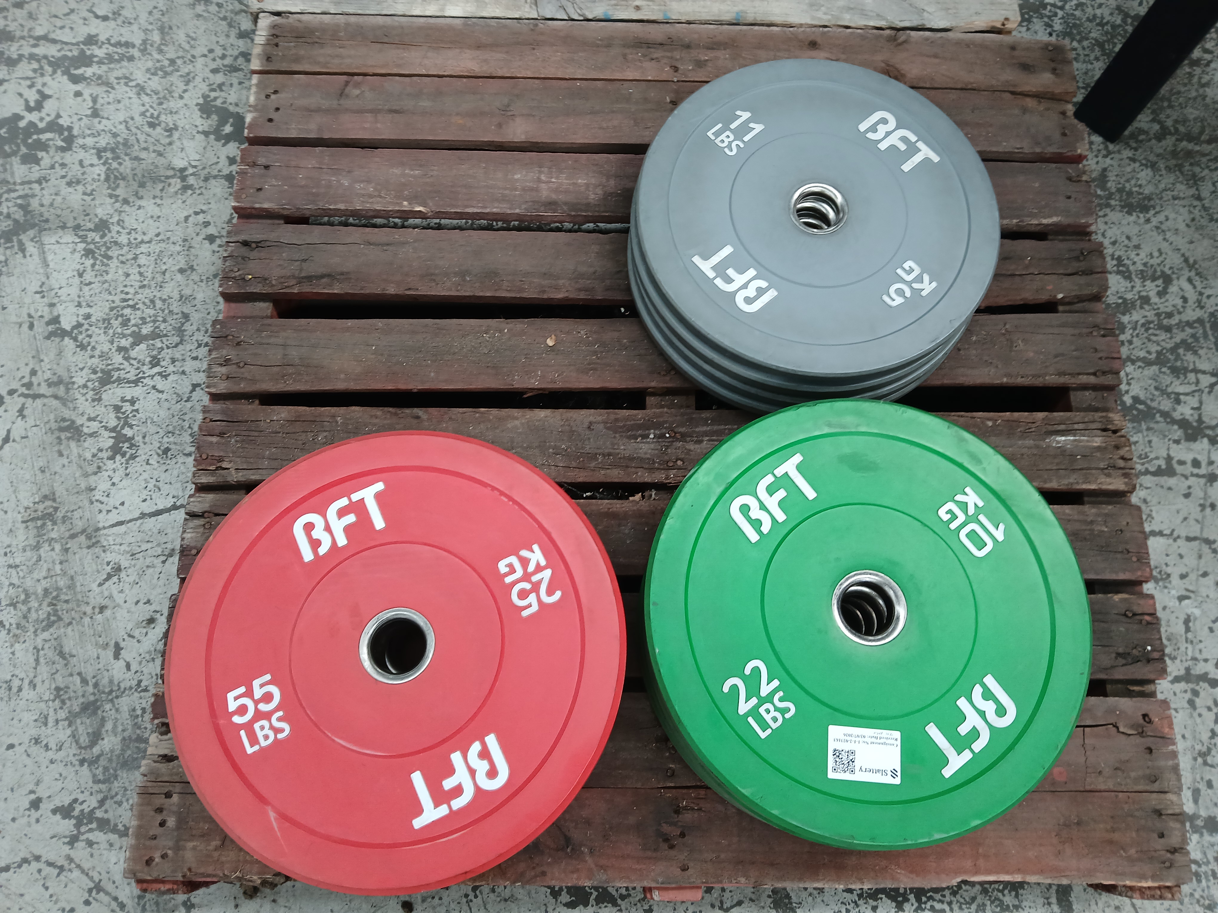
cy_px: 456
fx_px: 915
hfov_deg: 67.3
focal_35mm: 26
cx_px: 609
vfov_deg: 53.1
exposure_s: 1/50
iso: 80
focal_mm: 3.98
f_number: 1.8
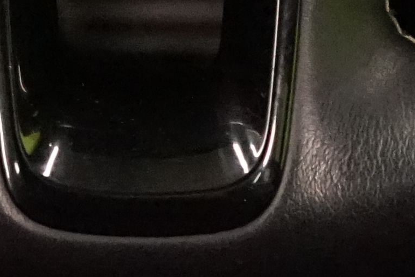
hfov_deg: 6.9
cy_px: -779
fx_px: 3459
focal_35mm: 300
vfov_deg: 4.3
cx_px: 126
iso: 6400
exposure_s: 1/60
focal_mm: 38
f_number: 4
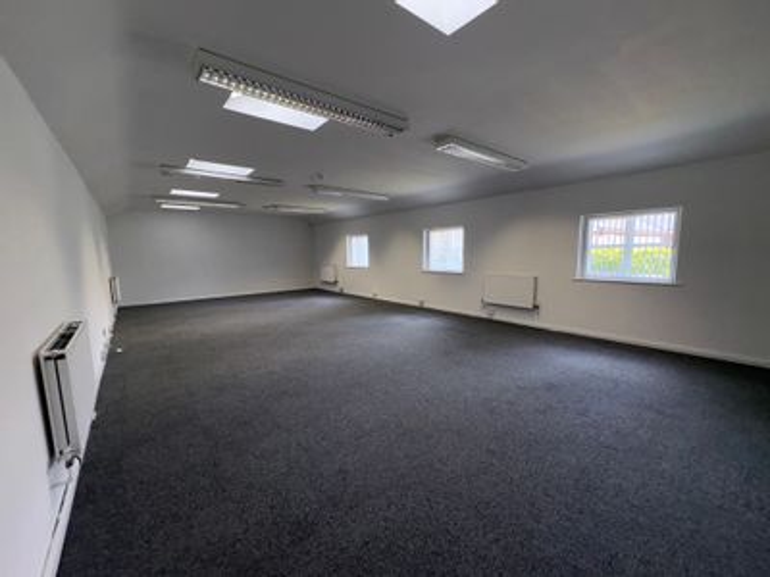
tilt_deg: -6.5
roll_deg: +1.3
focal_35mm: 14
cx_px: 385
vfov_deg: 85.7
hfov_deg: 102.1
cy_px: 288
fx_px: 311
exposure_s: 1/122
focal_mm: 2.22
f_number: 2.2
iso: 32
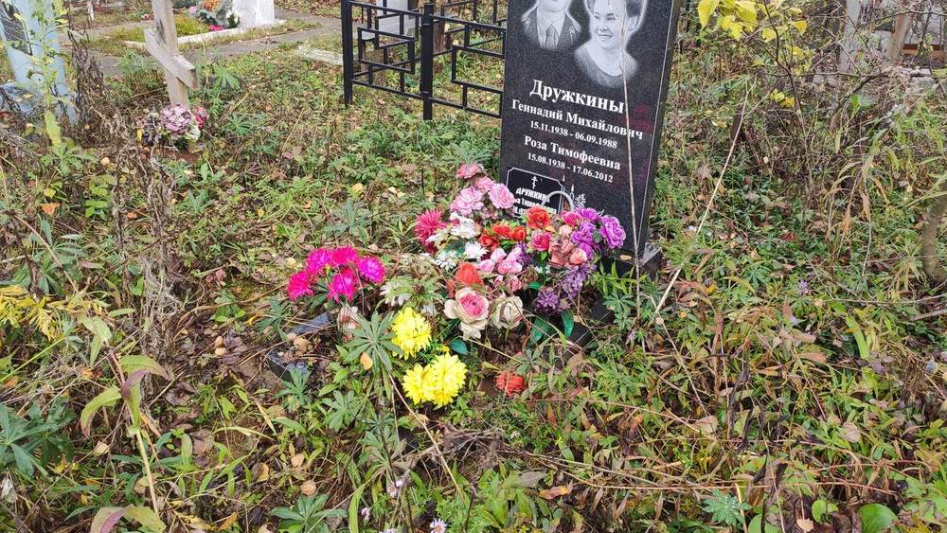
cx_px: 484
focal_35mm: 29
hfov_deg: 66.0
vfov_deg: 39.9
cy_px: 200
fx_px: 728
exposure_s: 1/204
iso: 112
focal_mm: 4.77
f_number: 1.75
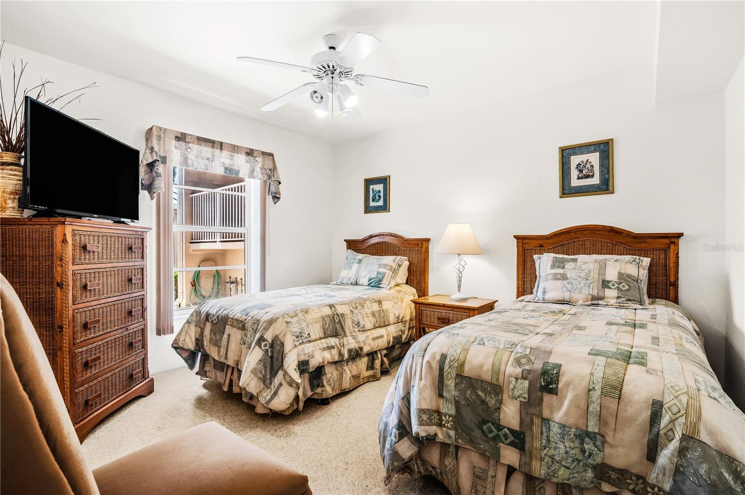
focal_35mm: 16
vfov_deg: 73.6
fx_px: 331
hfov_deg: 96.8
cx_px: 372
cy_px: 248
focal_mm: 16
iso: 320
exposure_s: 1/2.5
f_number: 10
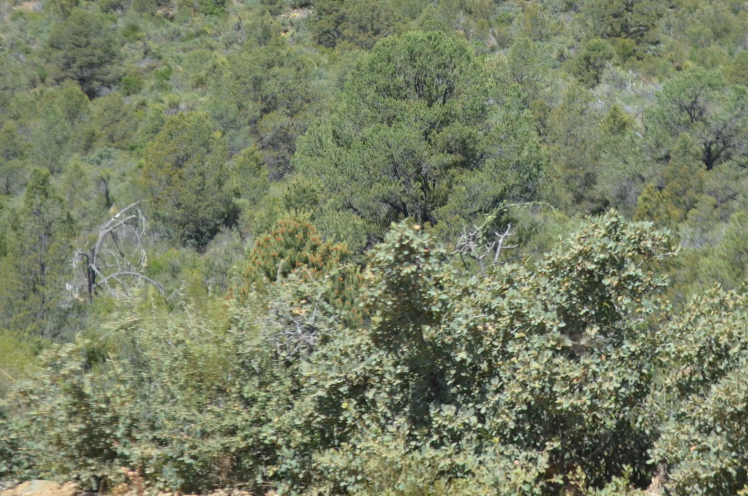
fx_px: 3048
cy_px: 7
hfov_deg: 14.0
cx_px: 425
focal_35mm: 147
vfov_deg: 9.2
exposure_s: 1/640
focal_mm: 48
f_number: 5.6
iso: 200
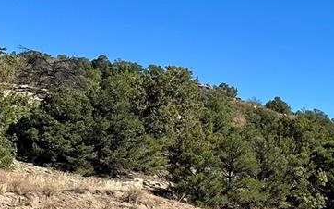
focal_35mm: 72
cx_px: 448
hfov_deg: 24.5
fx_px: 655
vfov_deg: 17.8
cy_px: 192
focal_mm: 6.86
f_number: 1.78
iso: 80
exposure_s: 1/3597
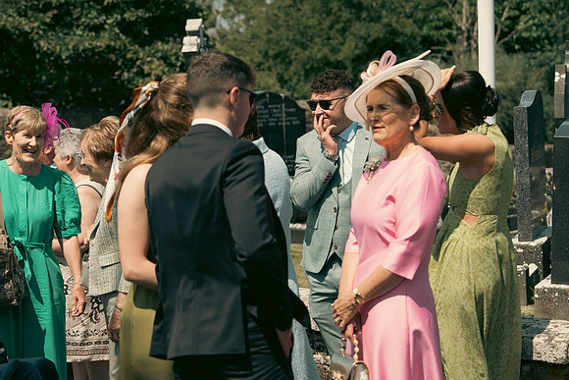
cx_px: 284
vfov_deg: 13.0
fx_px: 1660
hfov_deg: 19.5
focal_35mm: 105
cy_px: 190
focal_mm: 70
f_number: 3.5
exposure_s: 1/1600
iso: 125
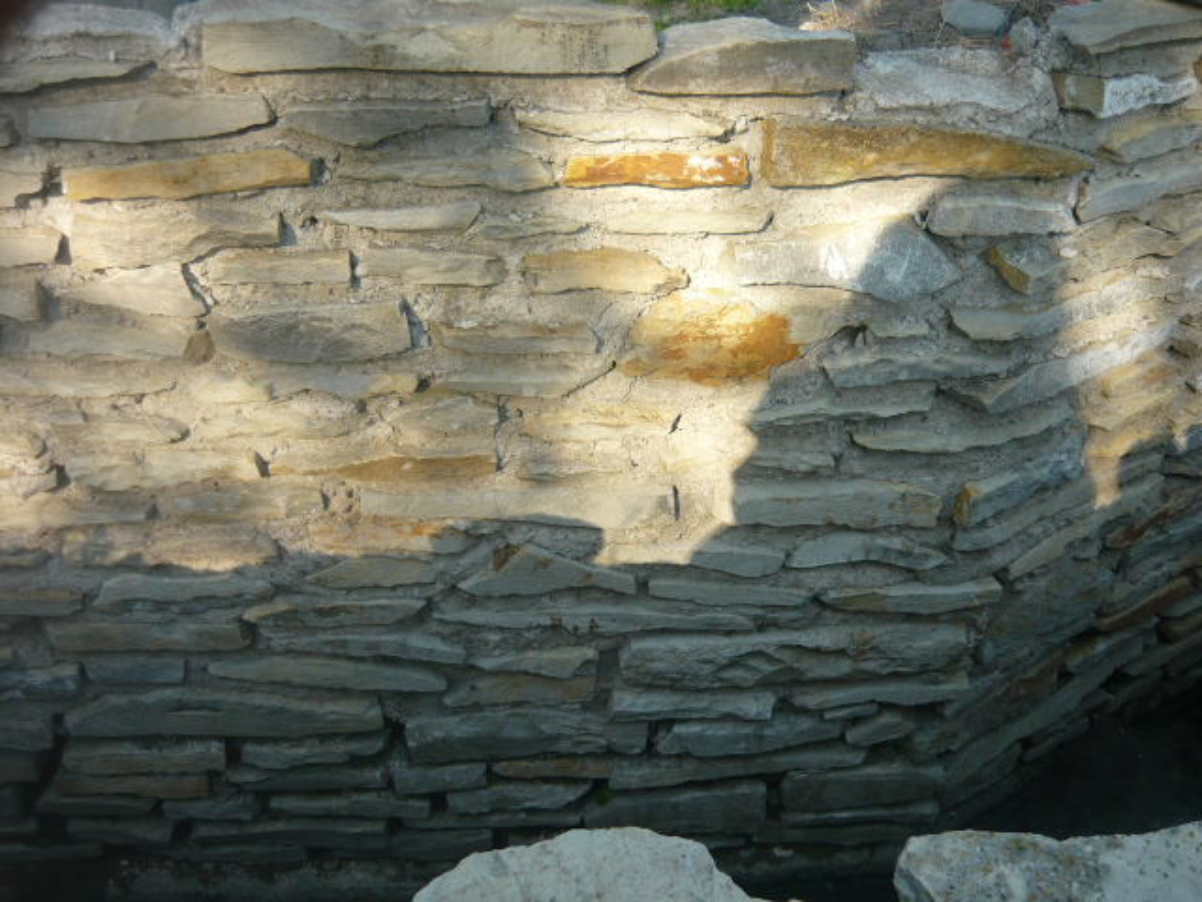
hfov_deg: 55.4
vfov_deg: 42.9
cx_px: 601
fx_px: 1146
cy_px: 451
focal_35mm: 33
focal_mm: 5.5
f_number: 2.8
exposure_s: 1/500
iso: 100
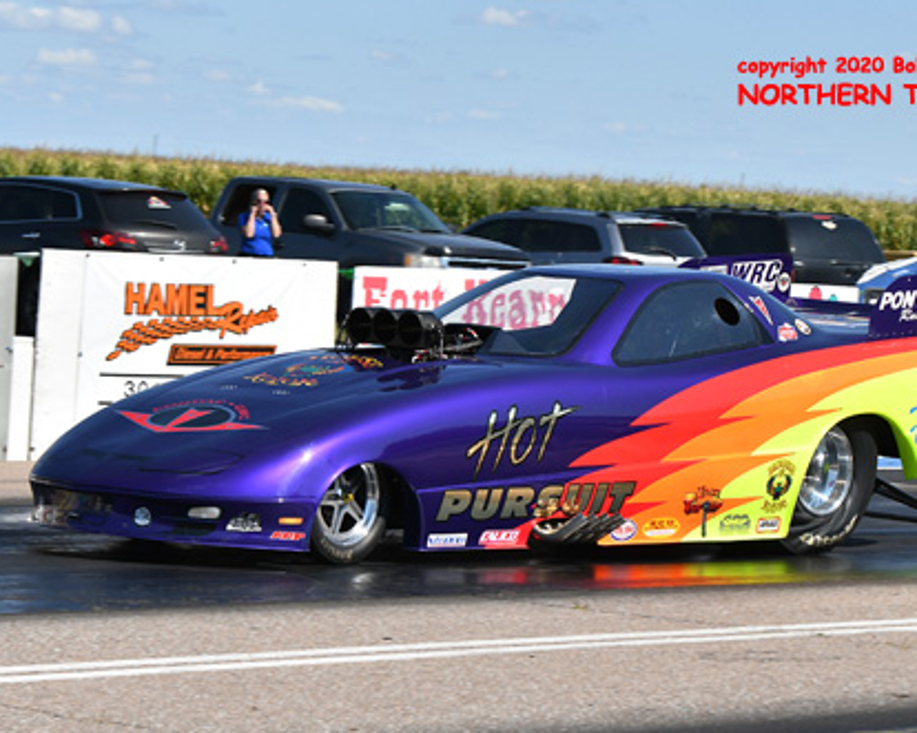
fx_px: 3229
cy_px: 365
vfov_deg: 13.0
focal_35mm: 119
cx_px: 538
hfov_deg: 16.2
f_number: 5.6
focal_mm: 70
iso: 160
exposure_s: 1/1250
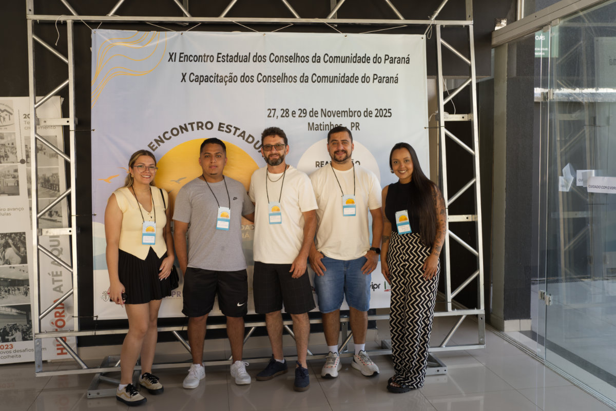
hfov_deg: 54.4
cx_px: 308
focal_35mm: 35
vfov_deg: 37.9
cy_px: 206
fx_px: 599
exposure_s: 1/100
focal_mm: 35
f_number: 4
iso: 200
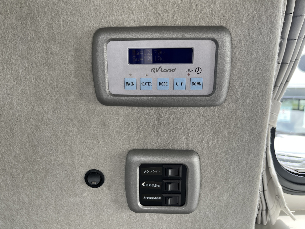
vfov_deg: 53.1
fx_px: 229
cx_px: 152
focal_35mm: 26
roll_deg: +1.3
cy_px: 114
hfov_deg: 67.3
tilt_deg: -2.9
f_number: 1.6
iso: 32
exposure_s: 1/142
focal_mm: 5.1
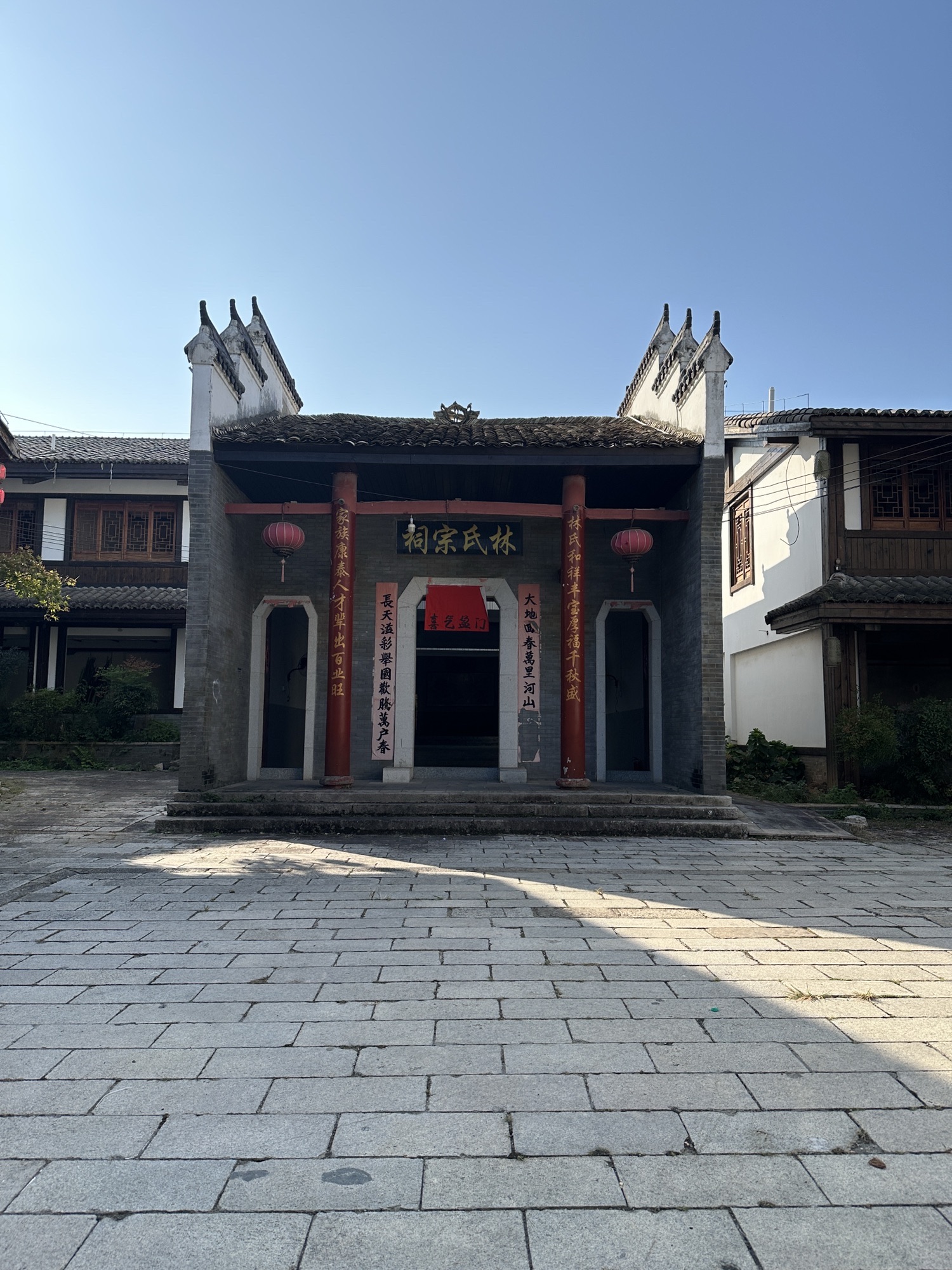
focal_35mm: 24
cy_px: 635
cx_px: 476
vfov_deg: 71.6
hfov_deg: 56.8
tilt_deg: +5.0
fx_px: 880
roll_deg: -1.5
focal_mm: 6.86
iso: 80
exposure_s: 1/4545
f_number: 1.78
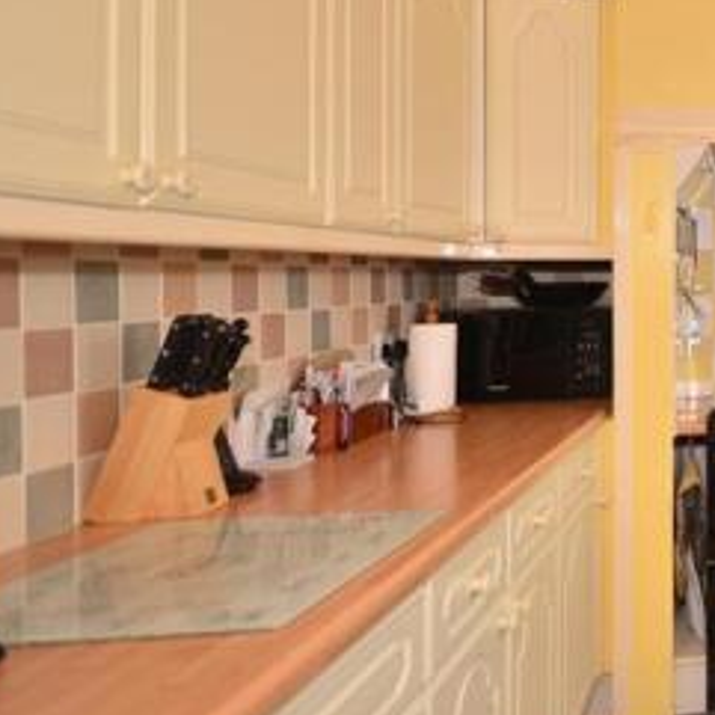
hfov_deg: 32.4
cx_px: 938
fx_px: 892
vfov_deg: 43.3
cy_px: 257
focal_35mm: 38
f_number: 5
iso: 200
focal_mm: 11
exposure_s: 1/5
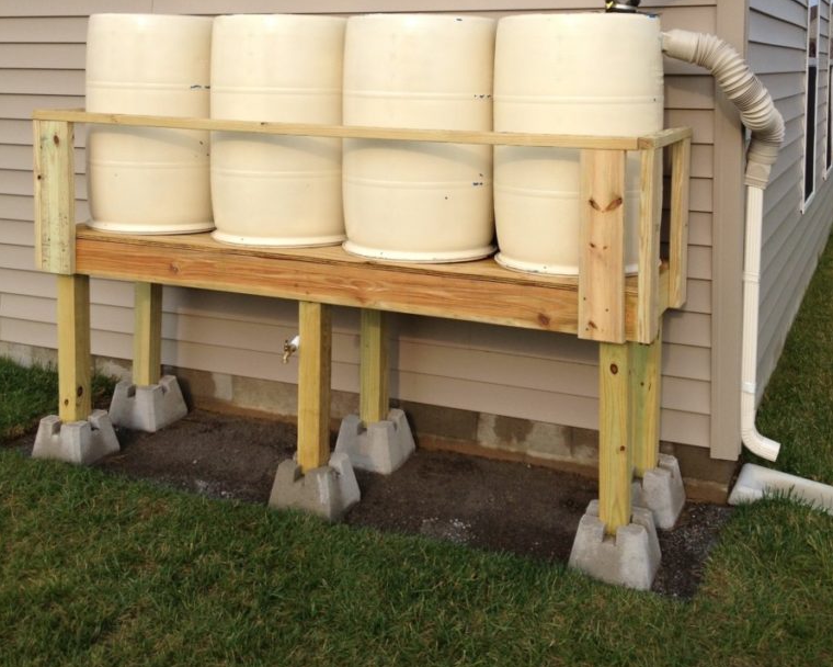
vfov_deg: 32.0
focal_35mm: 46
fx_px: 1134
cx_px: 419
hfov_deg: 40.3
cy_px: 147
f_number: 2.4
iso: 50
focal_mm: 4.28
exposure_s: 1/1042
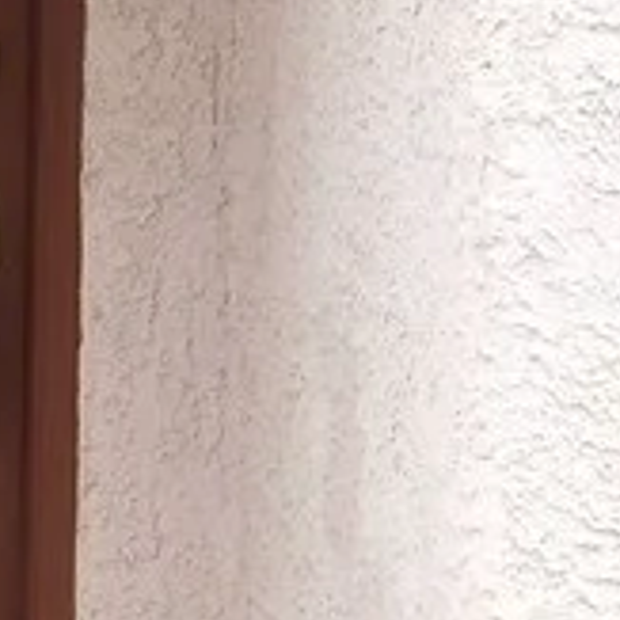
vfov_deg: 8.7
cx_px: -350
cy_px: 15
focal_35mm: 200
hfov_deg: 8.5
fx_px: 4053
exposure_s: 1/200
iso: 125
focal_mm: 6.3
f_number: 3.5
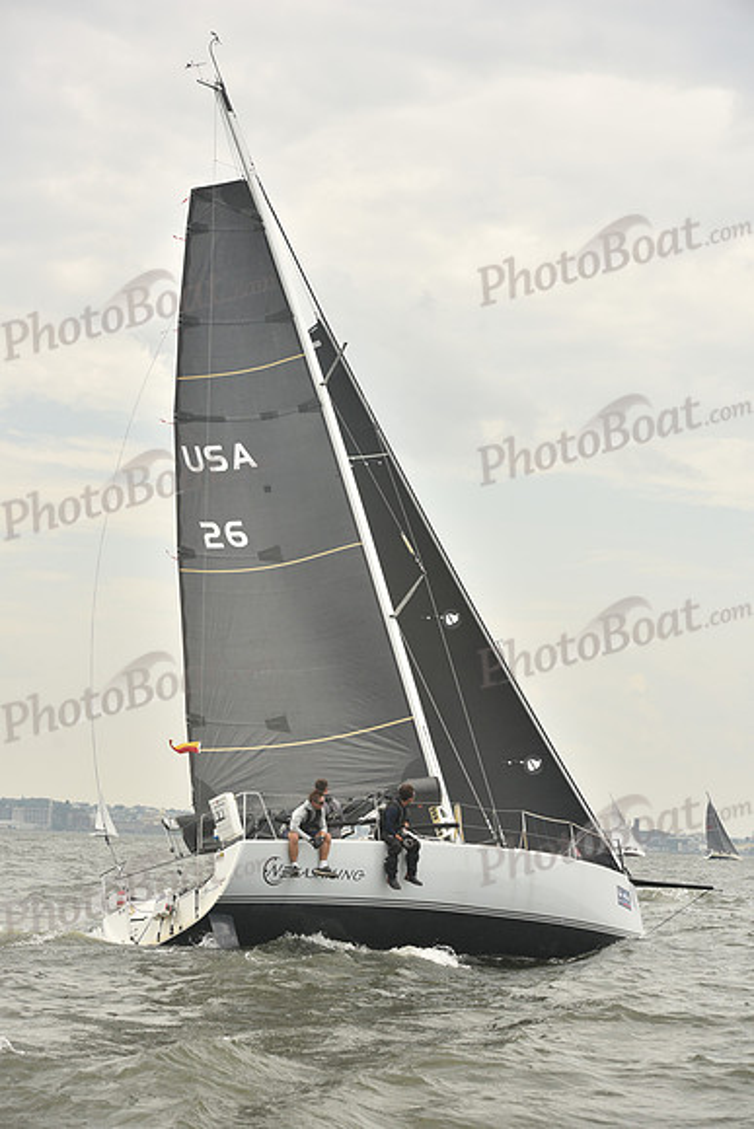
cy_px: 564
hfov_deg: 19.5
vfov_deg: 28.8
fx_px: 2198
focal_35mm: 70
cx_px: 377
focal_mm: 70
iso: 250
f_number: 7.1
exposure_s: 1/800
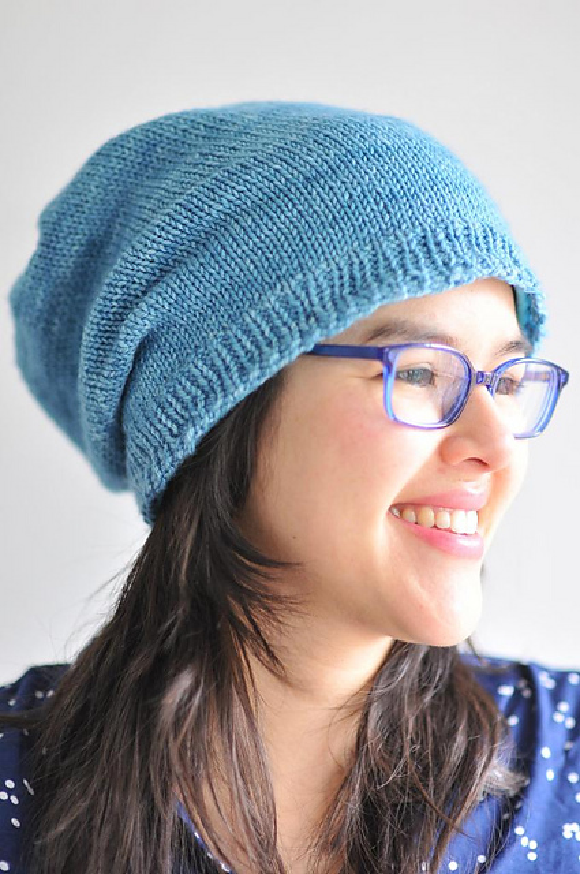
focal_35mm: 128
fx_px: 3089
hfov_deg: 10.7
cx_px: 290
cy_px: 437
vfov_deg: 16.1
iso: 560
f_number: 1.4
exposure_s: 1/100
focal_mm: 85
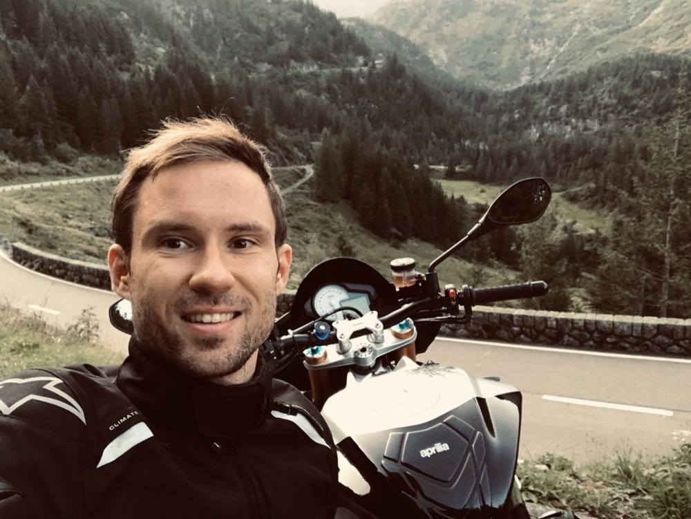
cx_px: 346
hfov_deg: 56.8
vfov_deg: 44.2
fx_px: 639
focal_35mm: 32
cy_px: 260
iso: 64
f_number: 2.2
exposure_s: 1/33
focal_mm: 2.87
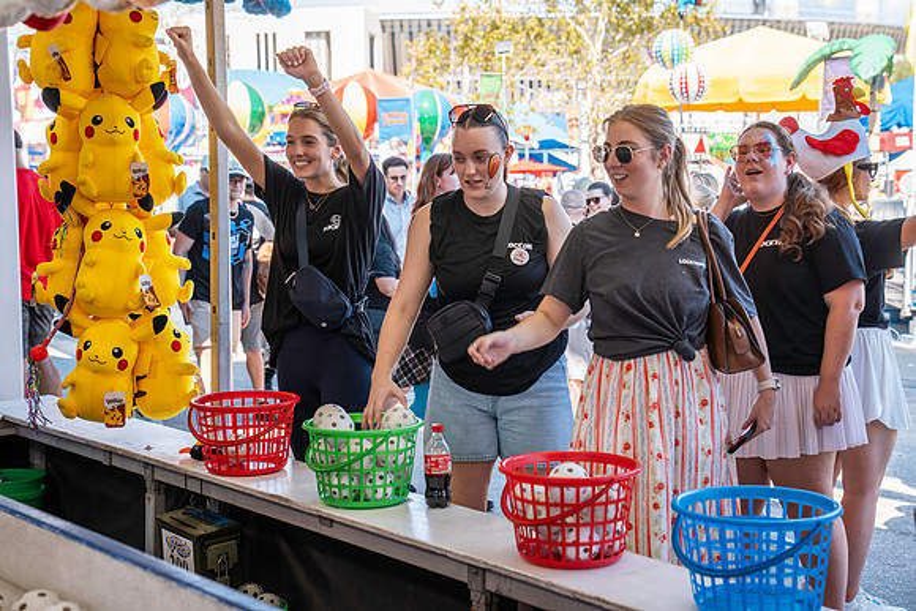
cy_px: 306
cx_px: 458
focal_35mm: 58
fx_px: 1476
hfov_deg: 34.5
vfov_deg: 23.4
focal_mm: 58
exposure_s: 1/200
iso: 160
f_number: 4.5
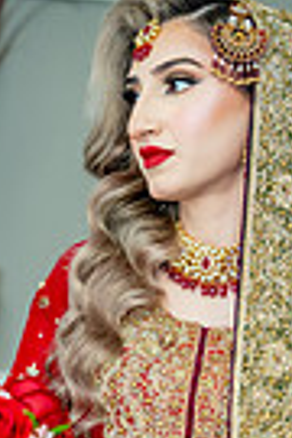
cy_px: 545
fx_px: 2032
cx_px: 149
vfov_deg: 12.0
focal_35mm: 167
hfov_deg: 8.2
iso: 800
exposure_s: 1/200
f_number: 2
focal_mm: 50
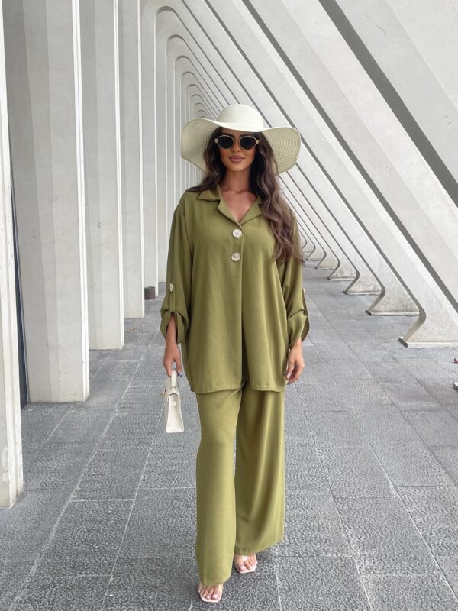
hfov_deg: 54.9
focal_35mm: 25
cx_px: 229
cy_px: 306
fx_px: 441
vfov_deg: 69.4
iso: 50
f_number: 1.6
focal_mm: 5.1
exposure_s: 1/121
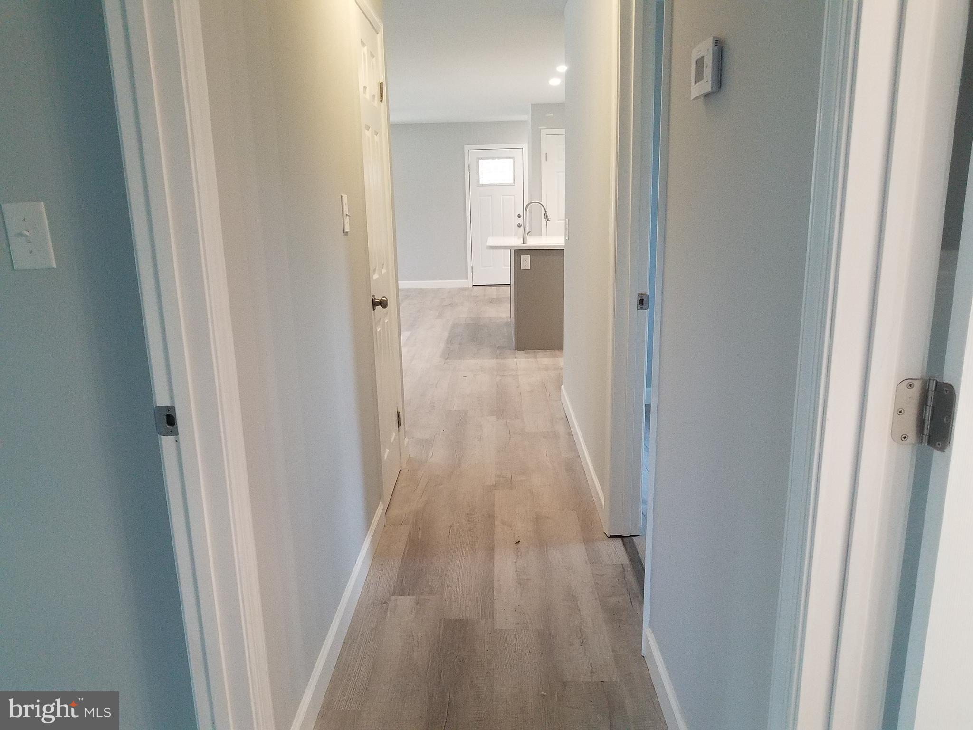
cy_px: 365
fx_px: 731
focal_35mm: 26
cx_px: 486
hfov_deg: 67.3
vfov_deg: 53.1
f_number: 1.7
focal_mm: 4.2
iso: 160
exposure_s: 1/40
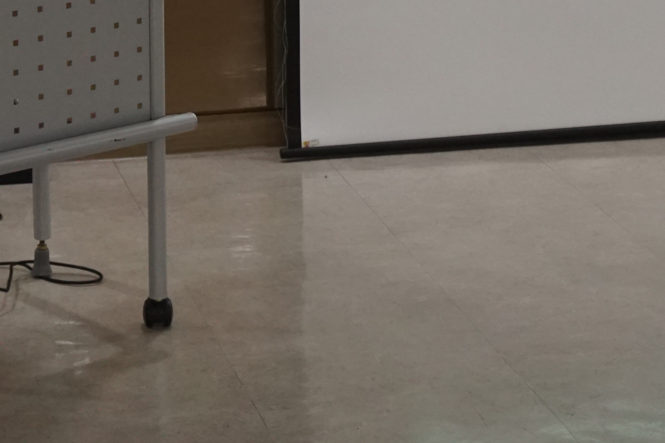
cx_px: 493
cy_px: -187
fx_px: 2560
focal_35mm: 139
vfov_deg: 9.7
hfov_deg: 14.7
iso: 1000
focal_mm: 29
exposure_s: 1/160
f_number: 4.5
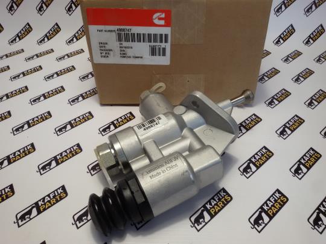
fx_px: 292
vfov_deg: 45.4
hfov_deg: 58.4
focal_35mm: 31
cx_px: 163
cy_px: 122
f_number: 2.4
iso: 50
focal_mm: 2.93
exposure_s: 1/33
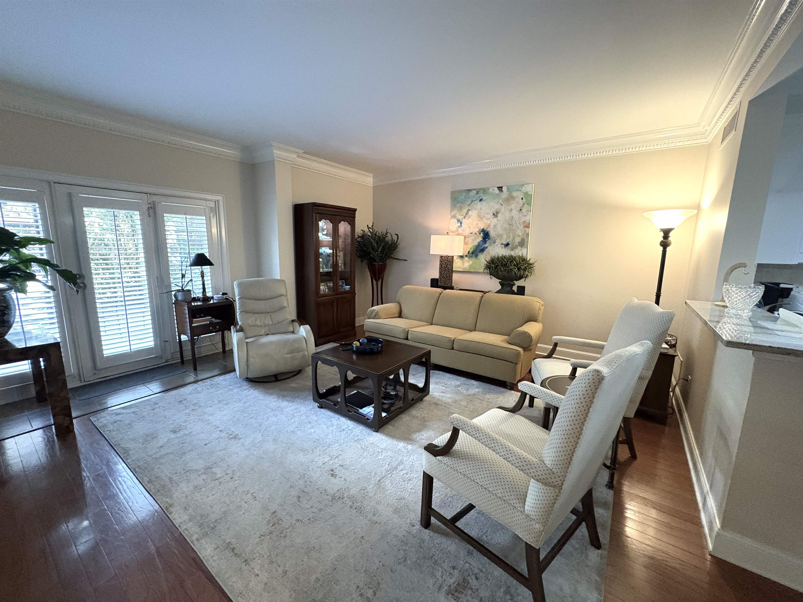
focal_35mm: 14
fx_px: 325
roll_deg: -0.4
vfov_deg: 85.7
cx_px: 402
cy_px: 301
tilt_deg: -9.5
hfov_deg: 102.1
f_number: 2.2
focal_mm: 2.22
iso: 800
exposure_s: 1/60
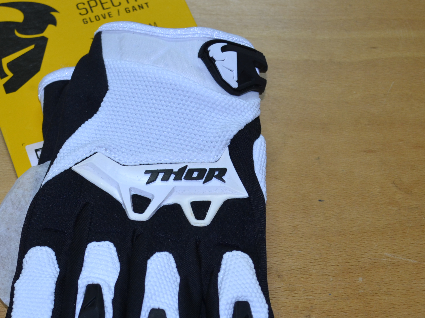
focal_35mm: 92
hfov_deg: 21.2
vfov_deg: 16.0
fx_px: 1128
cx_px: 105
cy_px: 218
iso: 800
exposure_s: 1/60
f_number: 5
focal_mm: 35
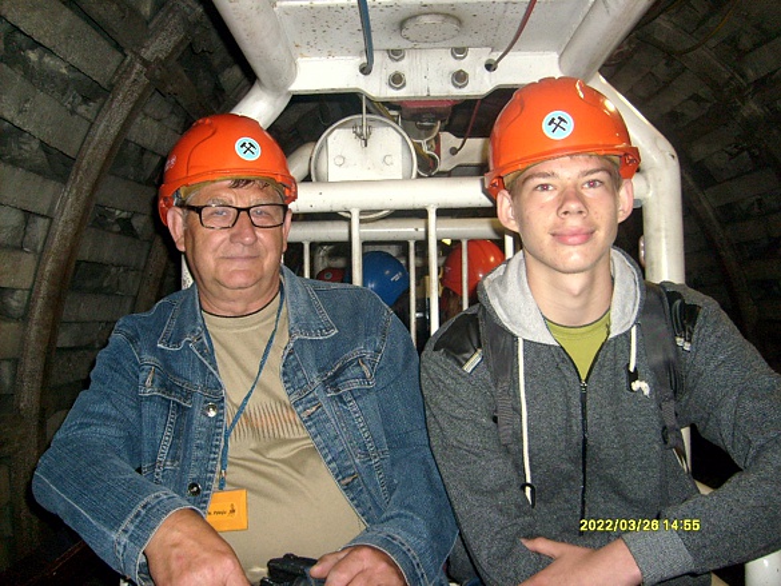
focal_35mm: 35
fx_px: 790
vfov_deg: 40.7
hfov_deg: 52.6
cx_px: 390
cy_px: 293
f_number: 2.8
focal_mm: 5.8
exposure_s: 1/45
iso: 100
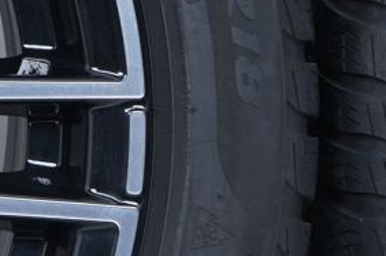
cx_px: -434
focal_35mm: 300
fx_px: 3211
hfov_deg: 6.6
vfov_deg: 4.6
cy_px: 116
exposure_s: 1/125
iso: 250
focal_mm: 44
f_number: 7.1
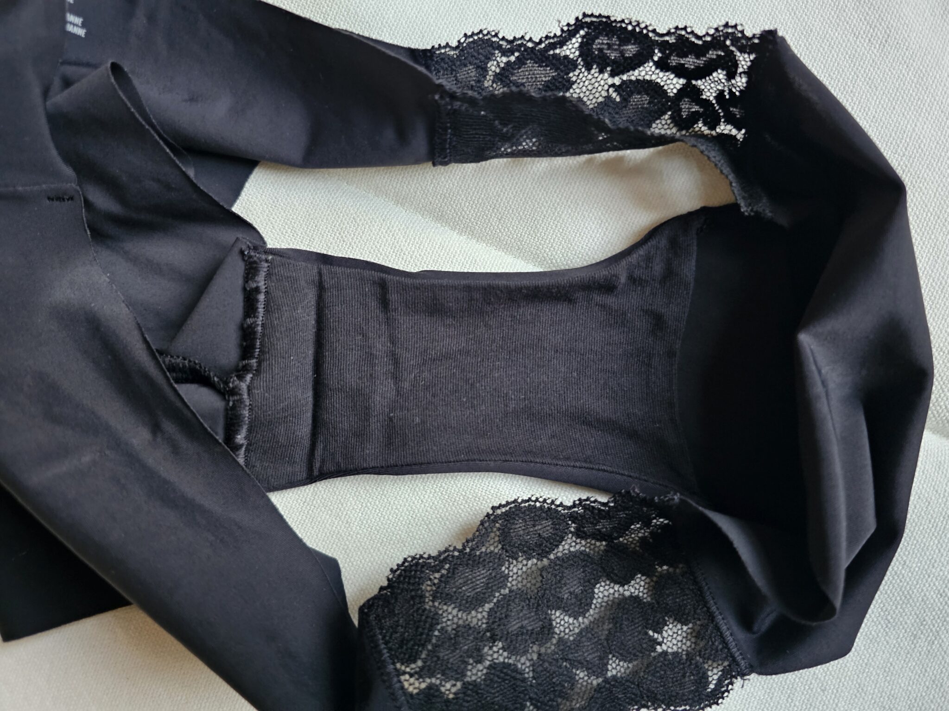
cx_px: 474
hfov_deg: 73.9
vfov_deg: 58.9
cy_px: 356
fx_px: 631
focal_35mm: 23
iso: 800
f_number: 1.7
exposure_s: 1/25.5
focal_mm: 6.3
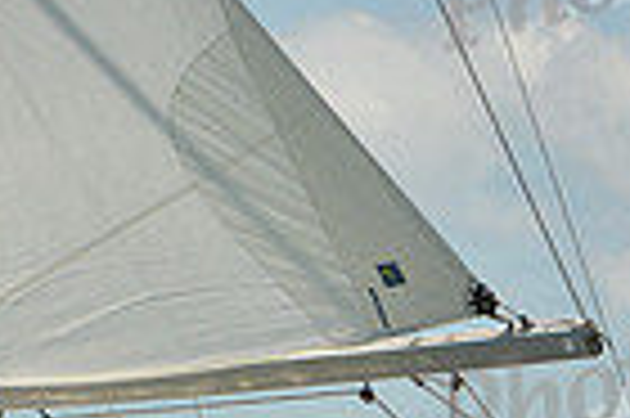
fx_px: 14490
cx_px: 207
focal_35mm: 829
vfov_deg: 1.7
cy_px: 645
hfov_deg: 2.5
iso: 320
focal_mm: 200
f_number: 11
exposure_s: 1/800
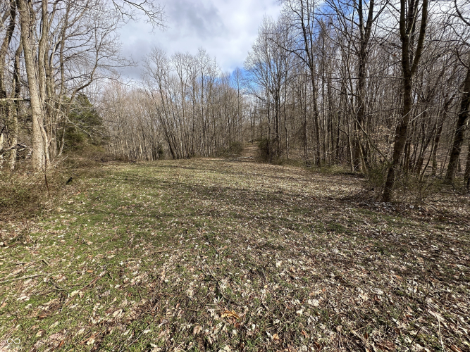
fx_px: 190
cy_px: 176
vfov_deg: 85.7
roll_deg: +2.5
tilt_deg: -9.1
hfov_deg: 102.1
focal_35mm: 14
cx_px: 235
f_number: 2.2
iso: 40
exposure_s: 1/807
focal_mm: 2.22
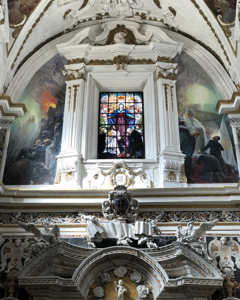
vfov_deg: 34.2
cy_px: 148
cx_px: 121
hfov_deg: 27.6
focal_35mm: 55
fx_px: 488
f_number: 2.4
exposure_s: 1/50
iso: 50
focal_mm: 6
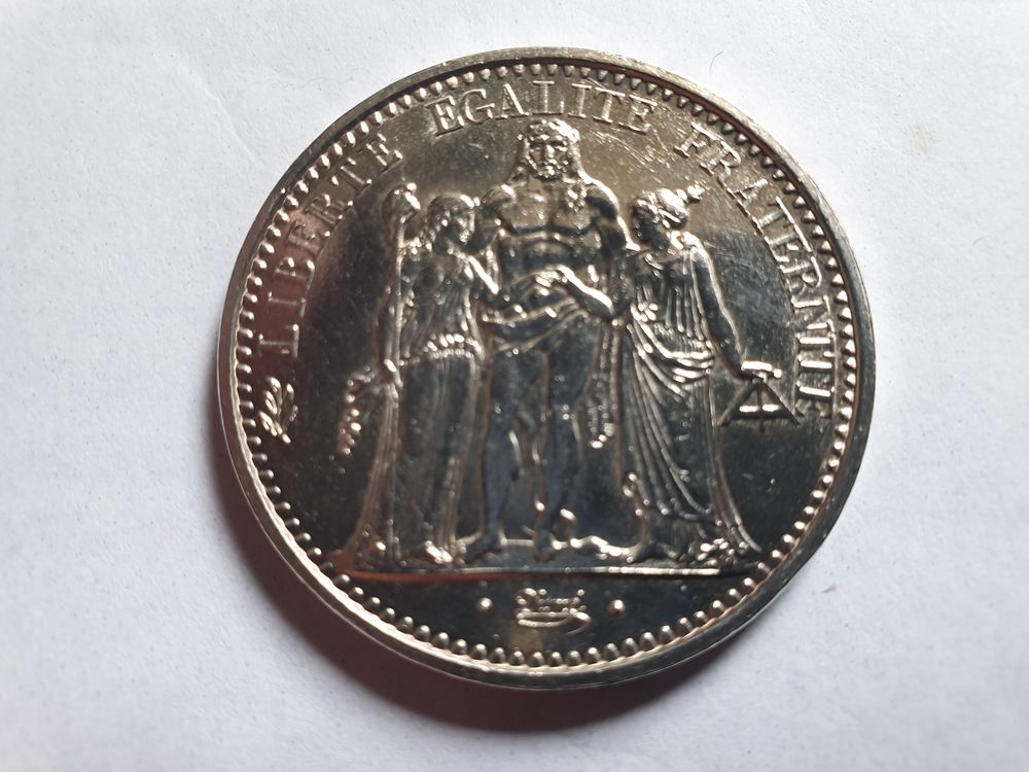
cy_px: 386
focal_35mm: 26
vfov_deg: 53.1
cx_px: 514
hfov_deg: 67.3
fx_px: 773
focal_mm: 4.3
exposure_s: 1/50
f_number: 2.4
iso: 250
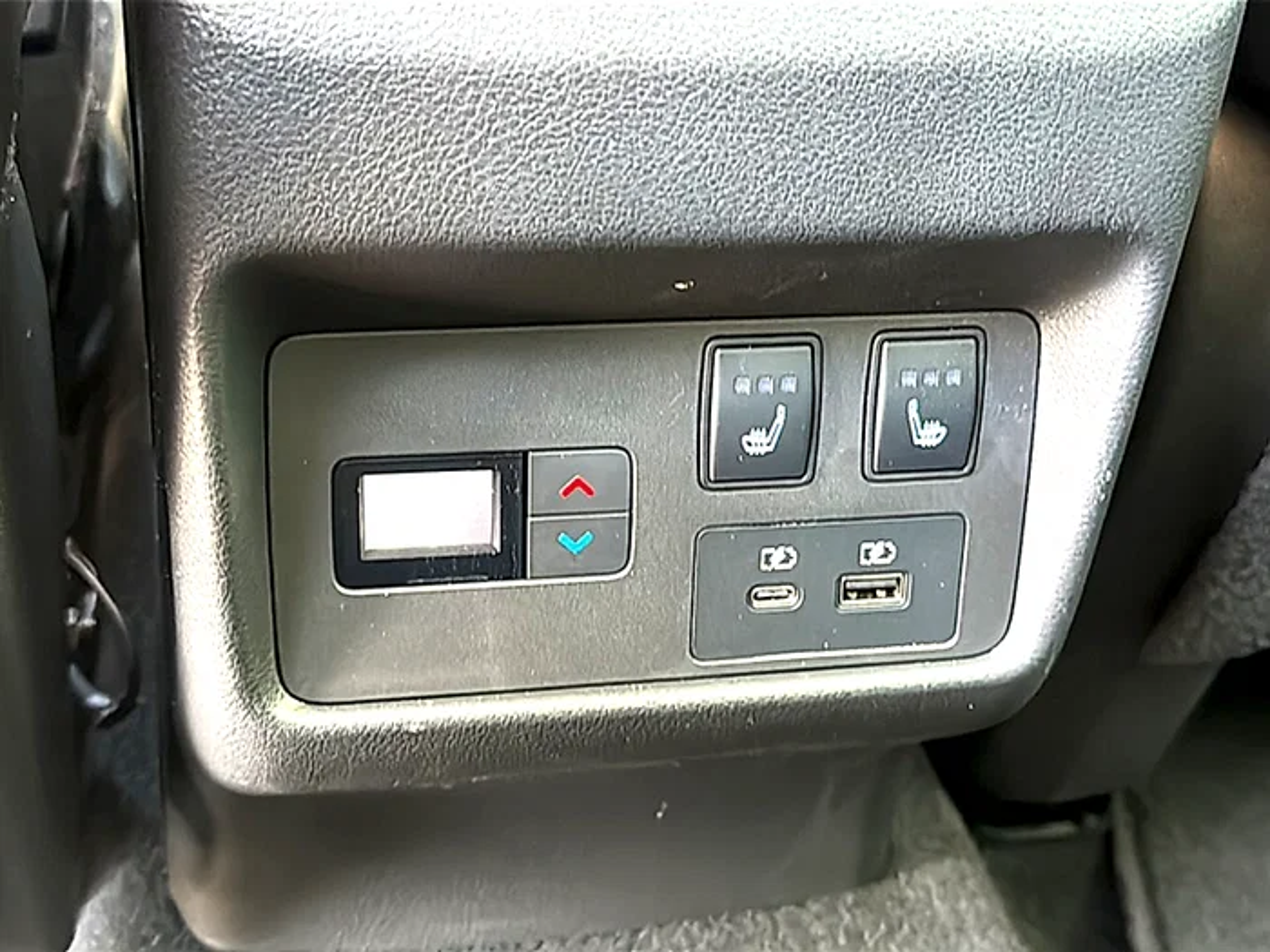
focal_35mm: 40
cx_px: 635
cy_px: 476
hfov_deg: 46.8
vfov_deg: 36.0
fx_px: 1468
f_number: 1.78
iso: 1000
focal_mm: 6.86
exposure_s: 1/40
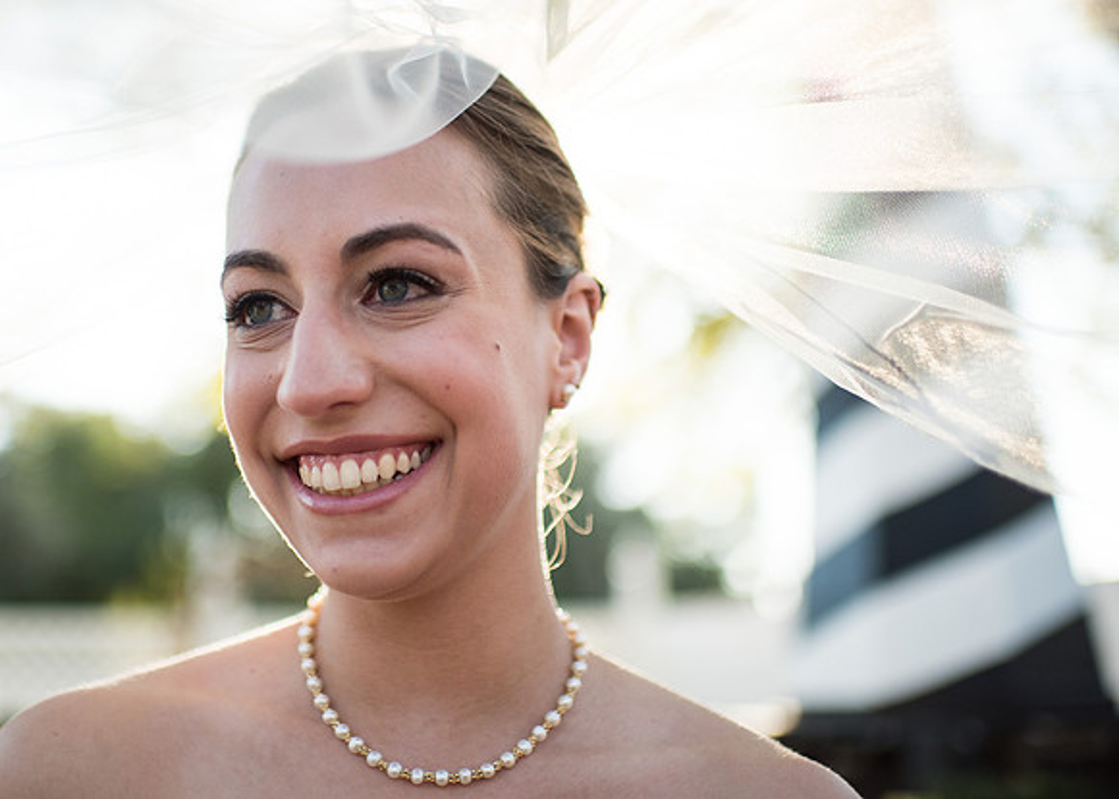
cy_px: 327
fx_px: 1376
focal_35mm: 43
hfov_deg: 43.9
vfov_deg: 32.3
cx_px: 412
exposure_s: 1/4000
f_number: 1.4
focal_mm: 35
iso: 100
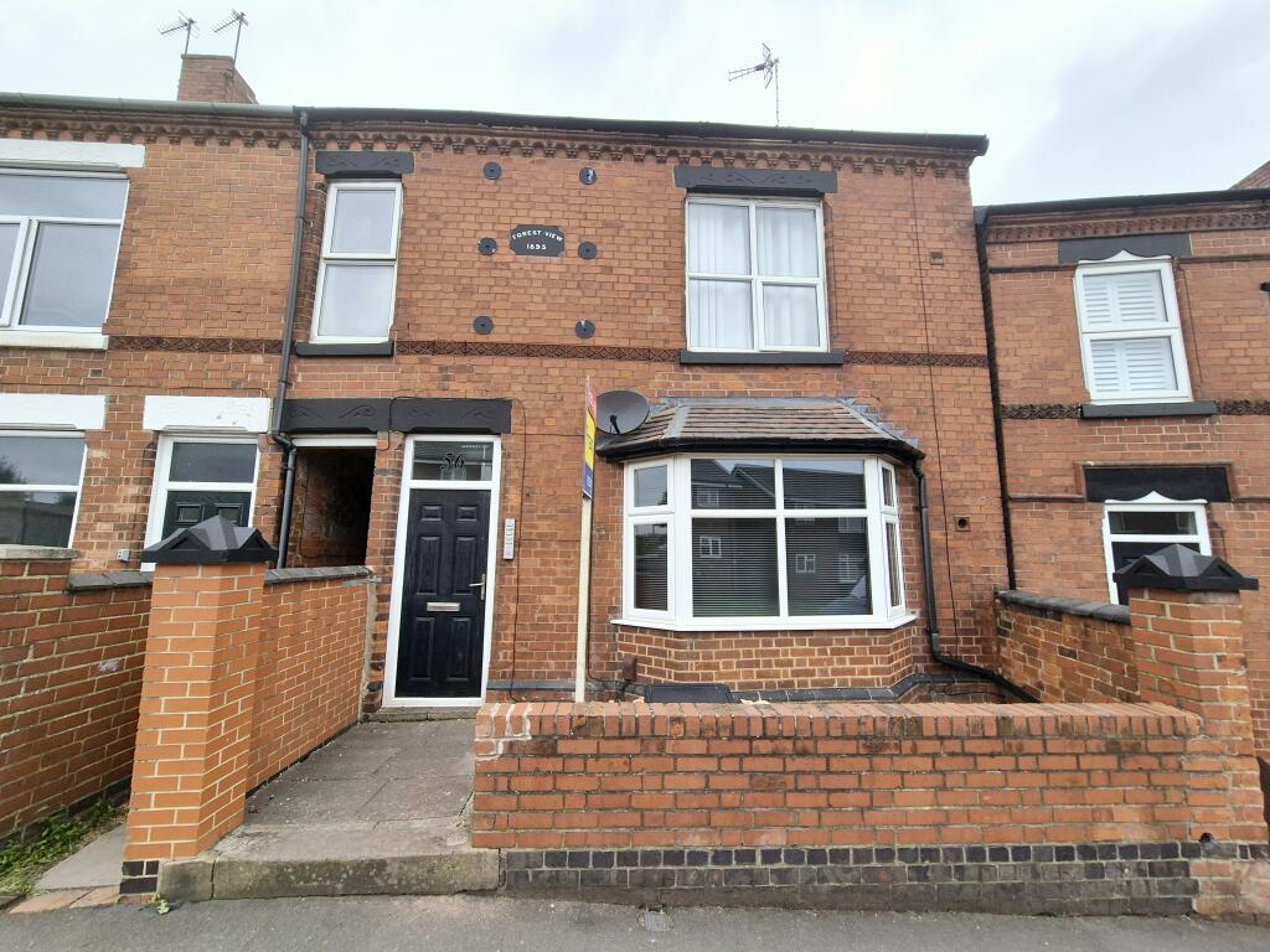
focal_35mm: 13
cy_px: 476
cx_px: 635
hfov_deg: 106.2
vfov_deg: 89.9
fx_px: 477
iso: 80
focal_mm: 2.2
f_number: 2.2
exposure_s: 1/2000
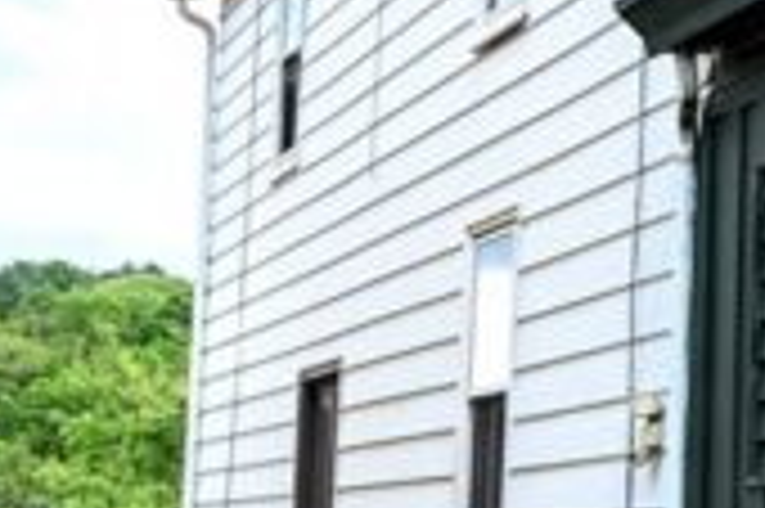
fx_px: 2399
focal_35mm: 113
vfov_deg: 12.1
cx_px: 1490
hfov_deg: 15.0
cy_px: 267
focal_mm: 16
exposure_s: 1/60
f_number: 7.1
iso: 100
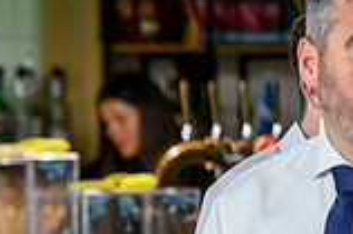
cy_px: 280
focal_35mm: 338
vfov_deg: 4.0
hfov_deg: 6.0
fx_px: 3311
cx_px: -279
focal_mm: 92
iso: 1600
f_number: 2.8
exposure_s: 1/500
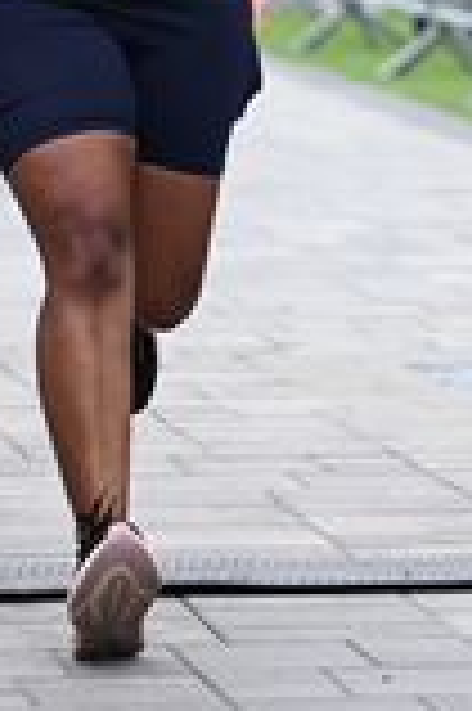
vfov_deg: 5.8
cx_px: 739
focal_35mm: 355
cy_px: -266
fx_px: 6996
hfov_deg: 3.8
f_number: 2.8
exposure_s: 1/2500
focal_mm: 102
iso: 640
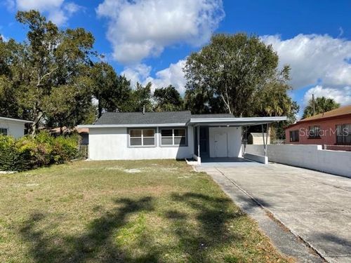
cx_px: 176
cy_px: 132
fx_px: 264
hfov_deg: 67.3
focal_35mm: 26
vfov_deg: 53.1
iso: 32
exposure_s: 1/4348
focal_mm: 5.1
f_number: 1.6
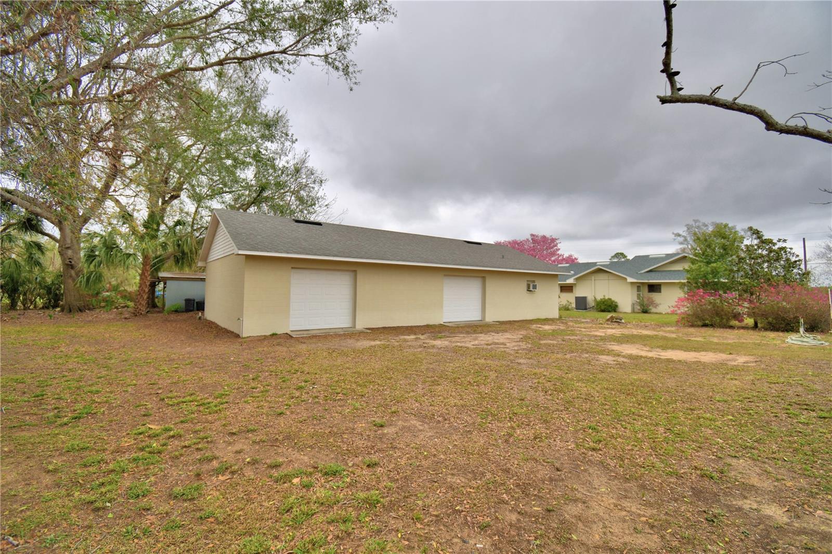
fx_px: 347
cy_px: 277
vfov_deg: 77.3
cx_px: 416
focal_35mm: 15
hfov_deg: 100.4
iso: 100
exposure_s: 1/800
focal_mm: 10
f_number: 4.5
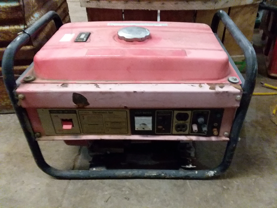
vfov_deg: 48.2
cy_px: 104
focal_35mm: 29
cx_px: 138
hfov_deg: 61.7
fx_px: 232
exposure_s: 1/17
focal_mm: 2.47
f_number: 1.9
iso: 640
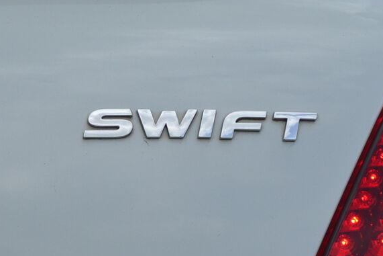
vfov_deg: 11.2
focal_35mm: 121
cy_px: 242
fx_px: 1288
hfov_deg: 16.8
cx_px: 82
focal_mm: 24
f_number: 8
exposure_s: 1/250
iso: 100
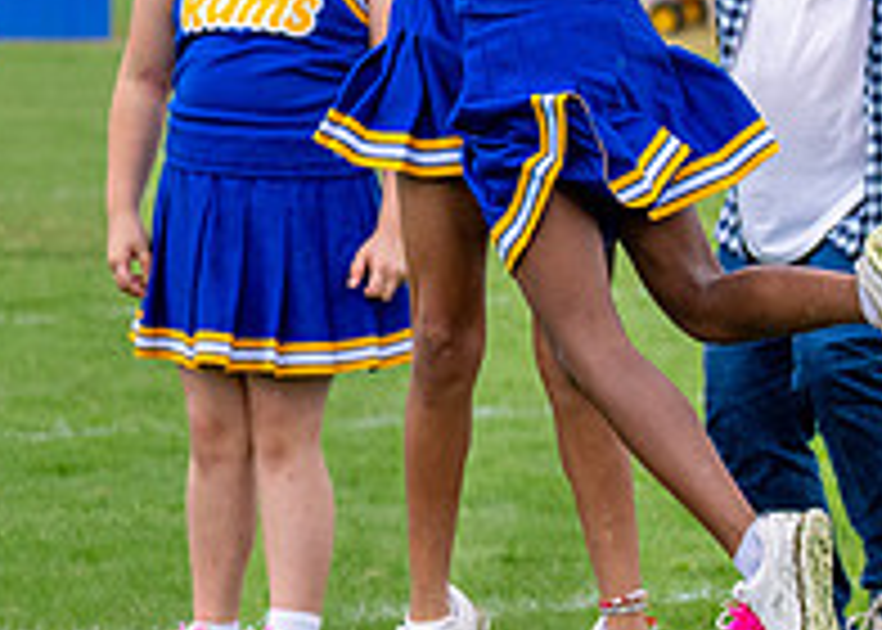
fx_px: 10095
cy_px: 91
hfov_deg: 5.0
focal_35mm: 403
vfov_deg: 3.6
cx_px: 746
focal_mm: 70
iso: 500
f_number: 2.8
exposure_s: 1/1600
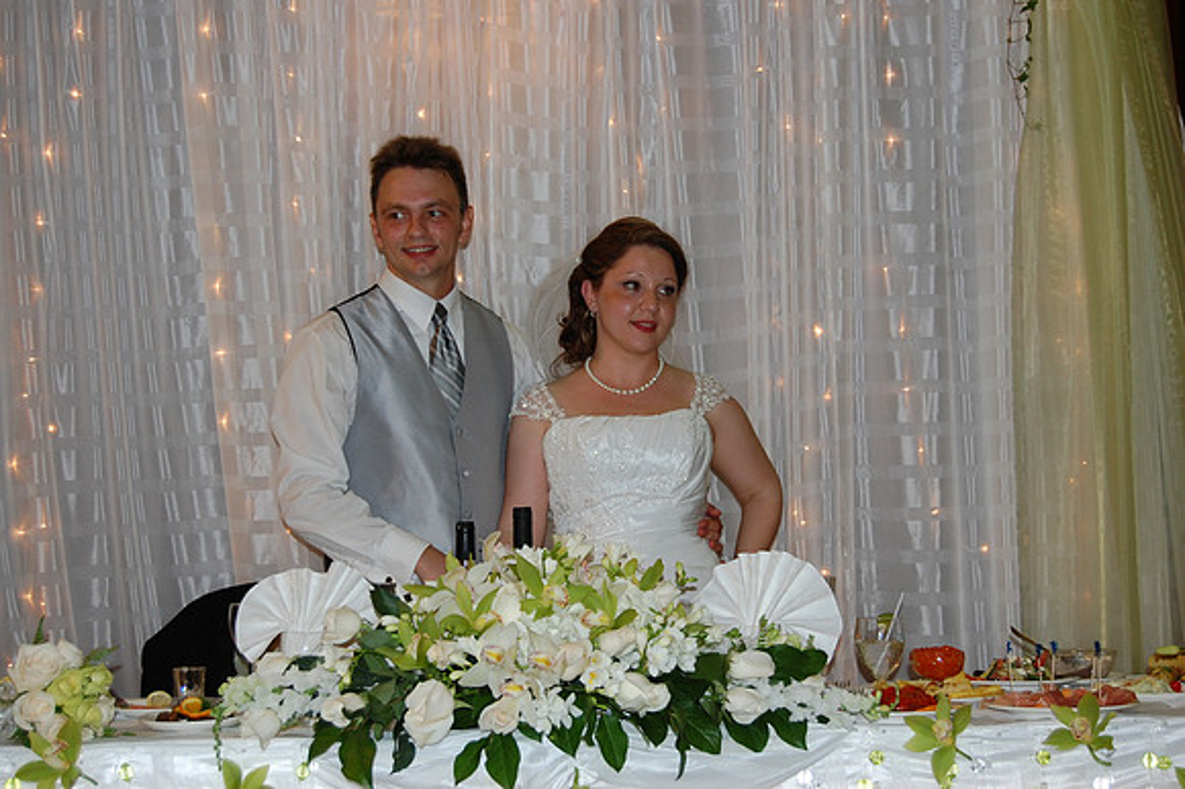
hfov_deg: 33.4
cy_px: 394
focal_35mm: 60
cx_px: 592
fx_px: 1974
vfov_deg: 22.6
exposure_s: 1/60
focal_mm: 40
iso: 400
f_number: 5
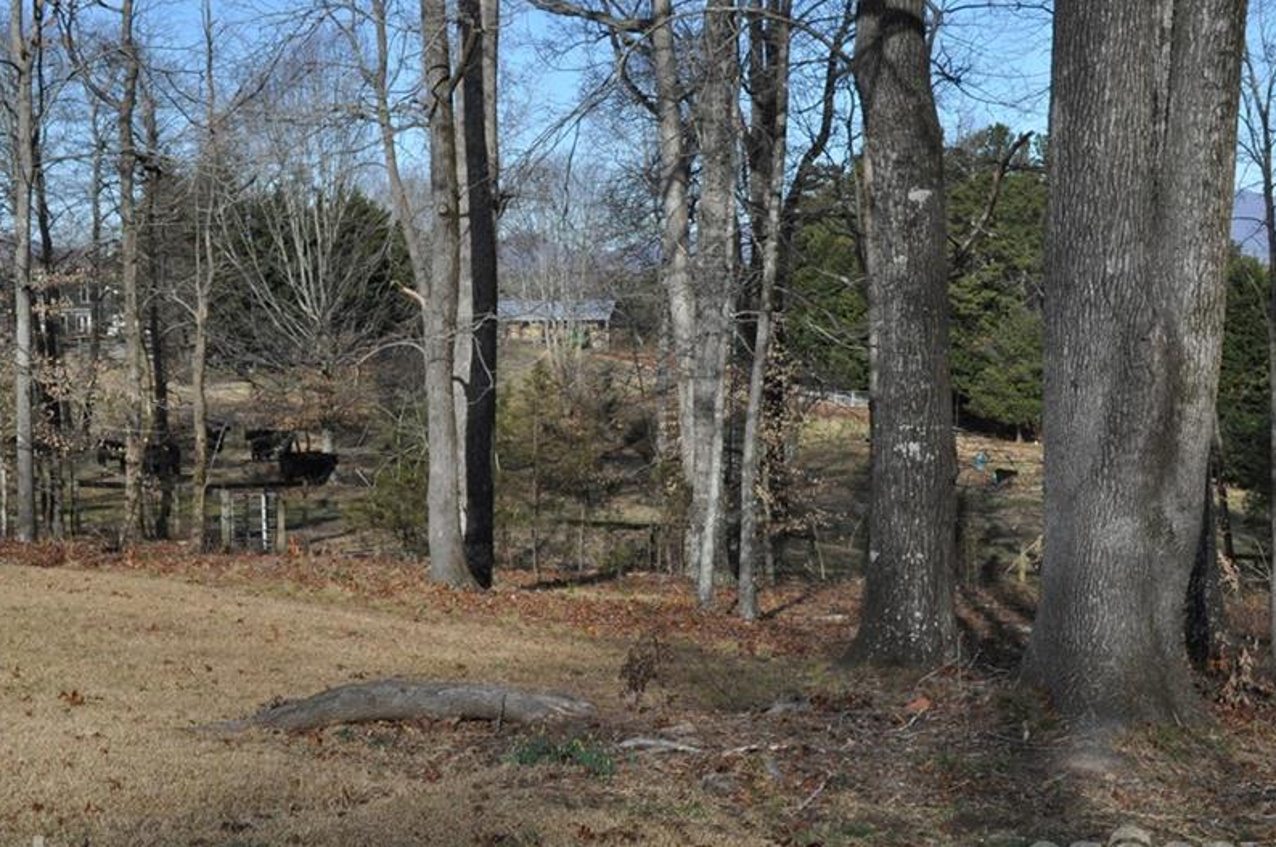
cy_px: 391
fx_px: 2053
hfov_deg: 34.5
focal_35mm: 58
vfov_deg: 23.3
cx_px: 649
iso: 1250
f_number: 11
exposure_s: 1/500
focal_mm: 30
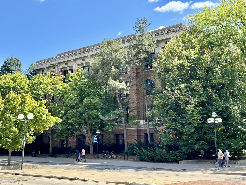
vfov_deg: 30.3
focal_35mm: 48
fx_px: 341
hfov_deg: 39.7
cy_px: 92
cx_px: 123
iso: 64
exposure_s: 1/980
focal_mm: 6.76
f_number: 1.78
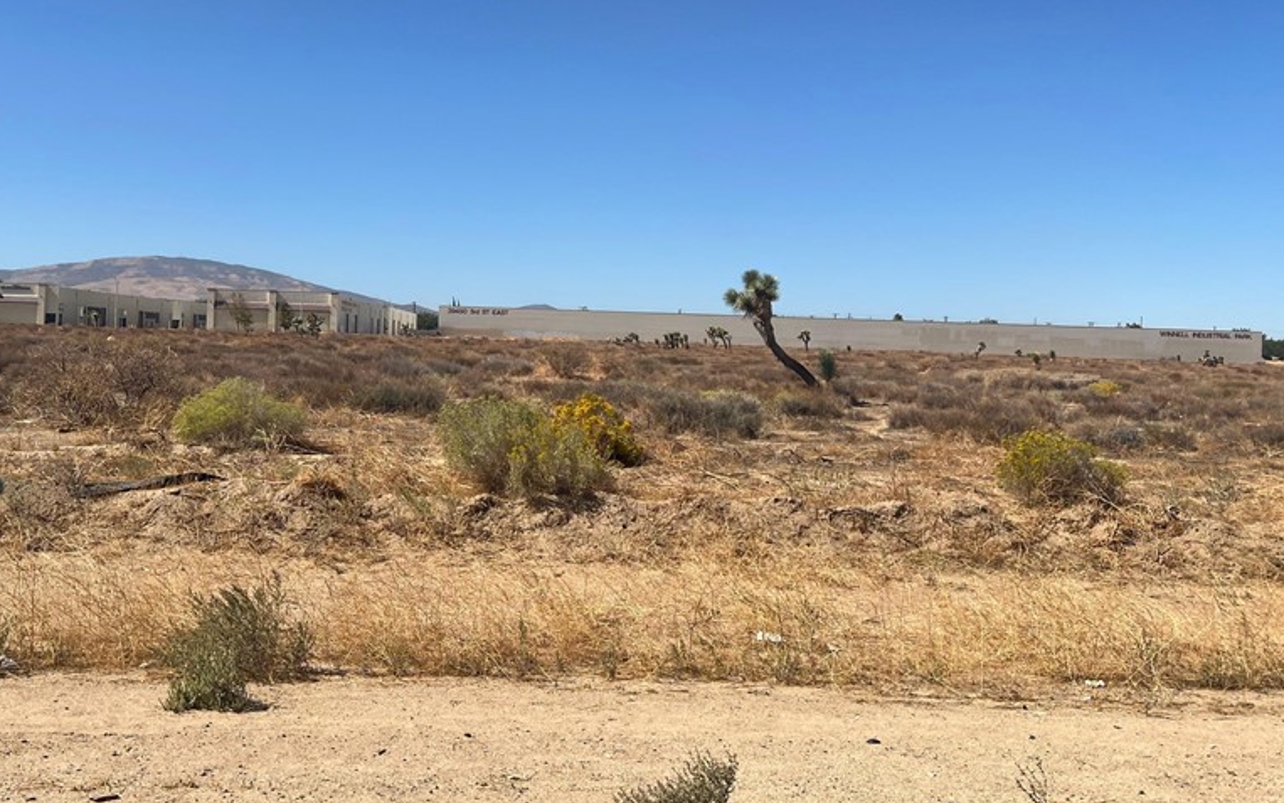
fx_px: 1295
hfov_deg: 52.1
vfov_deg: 34.4
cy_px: 330
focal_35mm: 37
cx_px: 463
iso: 50
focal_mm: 5.7
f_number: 1.5
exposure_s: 1/6579
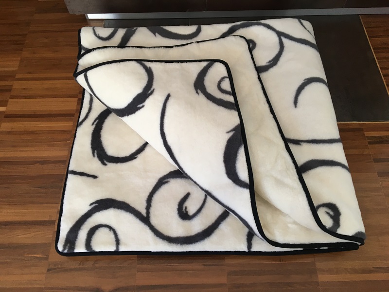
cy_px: 146
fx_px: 326
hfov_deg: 61.7
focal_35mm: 29
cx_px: 194
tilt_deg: -61.9
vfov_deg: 48.2
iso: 80
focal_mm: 4.15
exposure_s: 1/33
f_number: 2.2
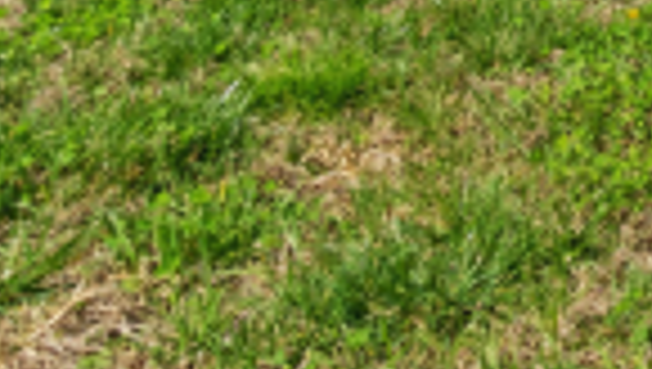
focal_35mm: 81
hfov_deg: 17.7
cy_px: -454
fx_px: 1402
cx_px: 1331
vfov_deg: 12.5
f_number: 11
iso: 400
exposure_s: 1/400
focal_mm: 10
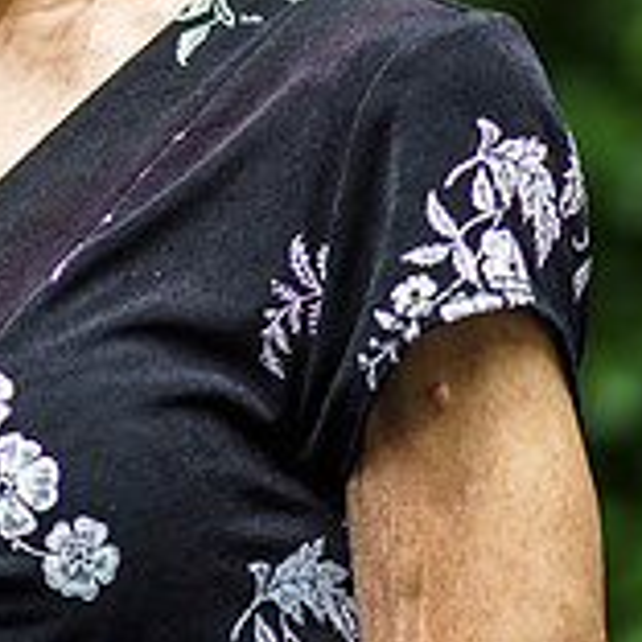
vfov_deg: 8.3
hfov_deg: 8.3
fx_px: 4385
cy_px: -140
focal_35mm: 209
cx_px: 74
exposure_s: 1/800
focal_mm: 85
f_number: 2
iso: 200
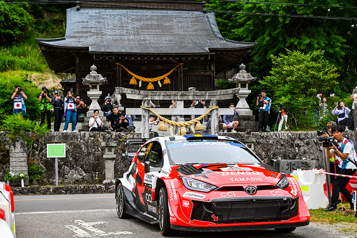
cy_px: 125
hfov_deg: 35.6
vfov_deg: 24.2
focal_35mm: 56
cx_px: 162
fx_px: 555
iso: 800
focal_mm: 50
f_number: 5.6
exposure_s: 1/1600
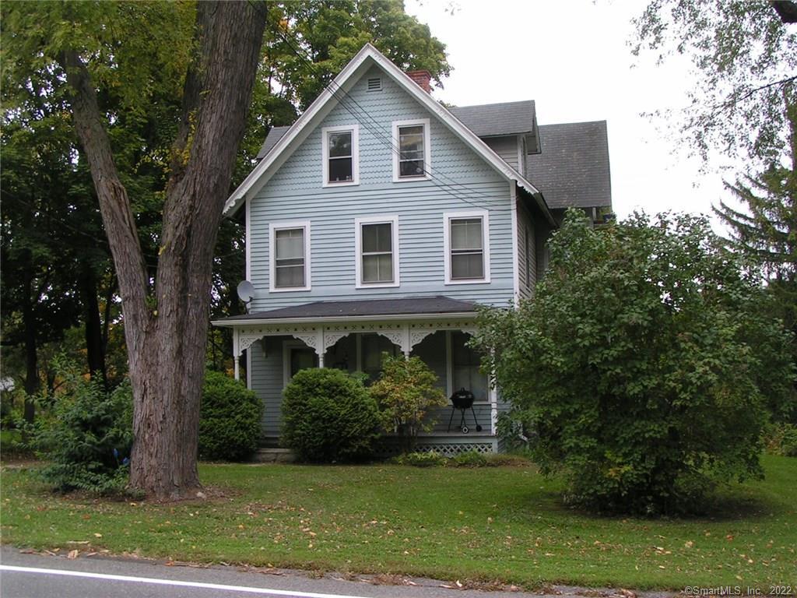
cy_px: 299
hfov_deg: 47.9
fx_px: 898
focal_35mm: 39
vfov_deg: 36.8
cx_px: 398
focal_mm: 6
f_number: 5
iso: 50
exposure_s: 1/50
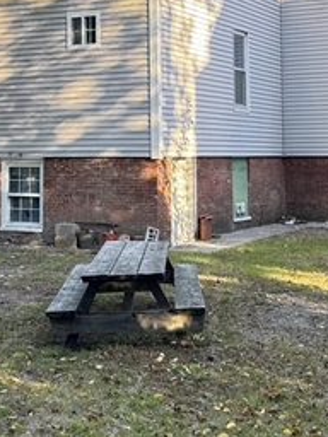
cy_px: 85
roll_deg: +1.0
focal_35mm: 72
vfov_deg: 26.5
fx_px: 910
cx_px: 145
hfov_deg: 20.4
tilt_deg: +3.9
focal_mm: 6.76
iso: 80
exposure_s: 1/172
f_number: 1.78
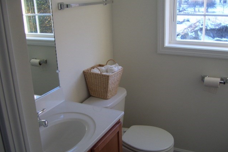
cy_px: 79
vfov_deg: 33.4
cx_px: 114
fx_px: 253
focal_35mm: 40
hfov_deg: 48.4
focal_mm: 7.8
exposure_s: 1/30
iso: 67
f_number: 2.8
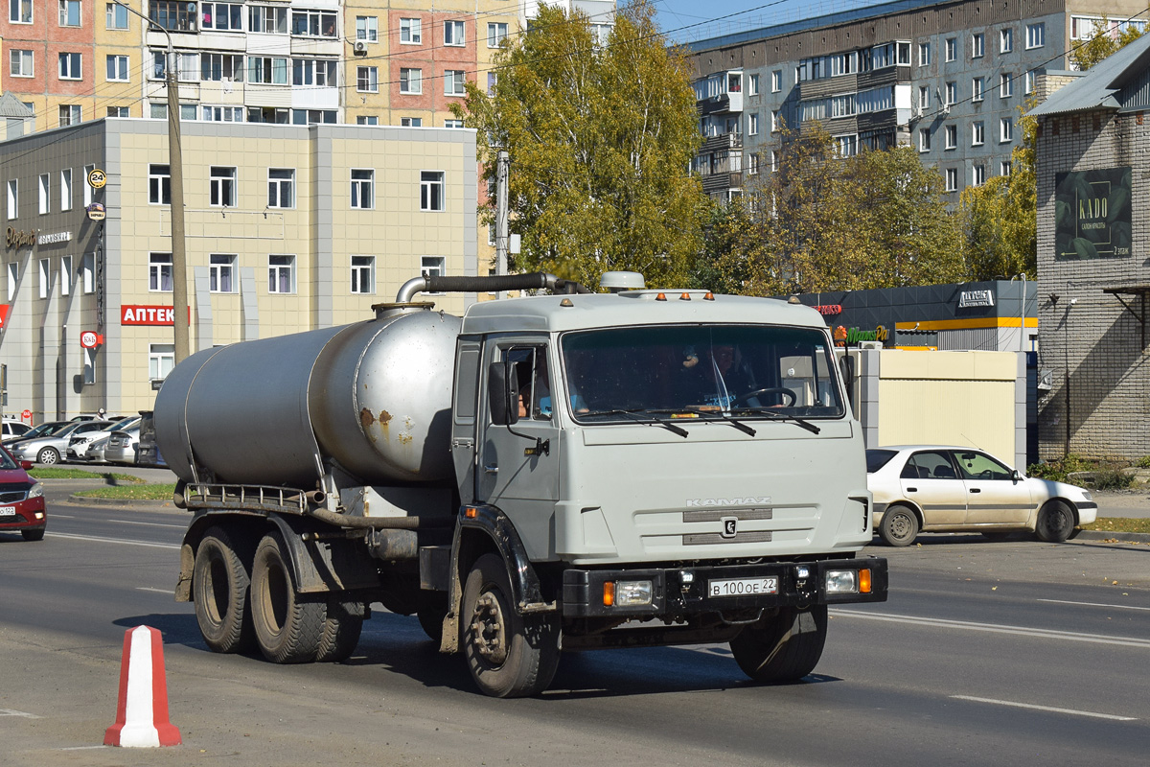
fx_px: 2635
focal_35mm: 82
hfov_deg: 24.6
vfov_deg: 16.6
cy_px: 384
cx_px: 575
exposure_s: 1/1250
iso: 200
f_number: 7.1
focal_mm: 55
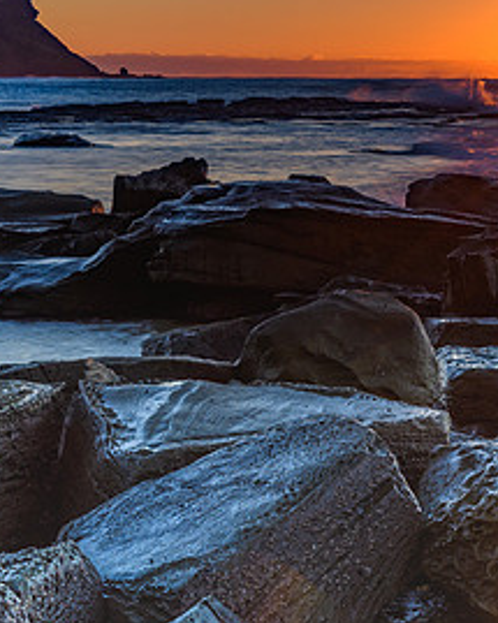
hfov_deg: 12.8
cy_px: 267
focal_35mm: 116
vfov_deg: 16.6
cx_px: 656
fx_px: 2138
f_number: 9
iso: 50
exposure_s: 1/1.67
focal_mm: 38
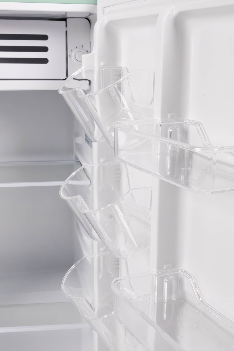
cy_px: 164
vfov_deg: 42.7
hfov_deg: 29.2
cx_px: 112
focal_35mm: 46
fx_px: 448
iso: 4000
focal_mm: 28.9
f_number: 16
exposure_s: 1/60
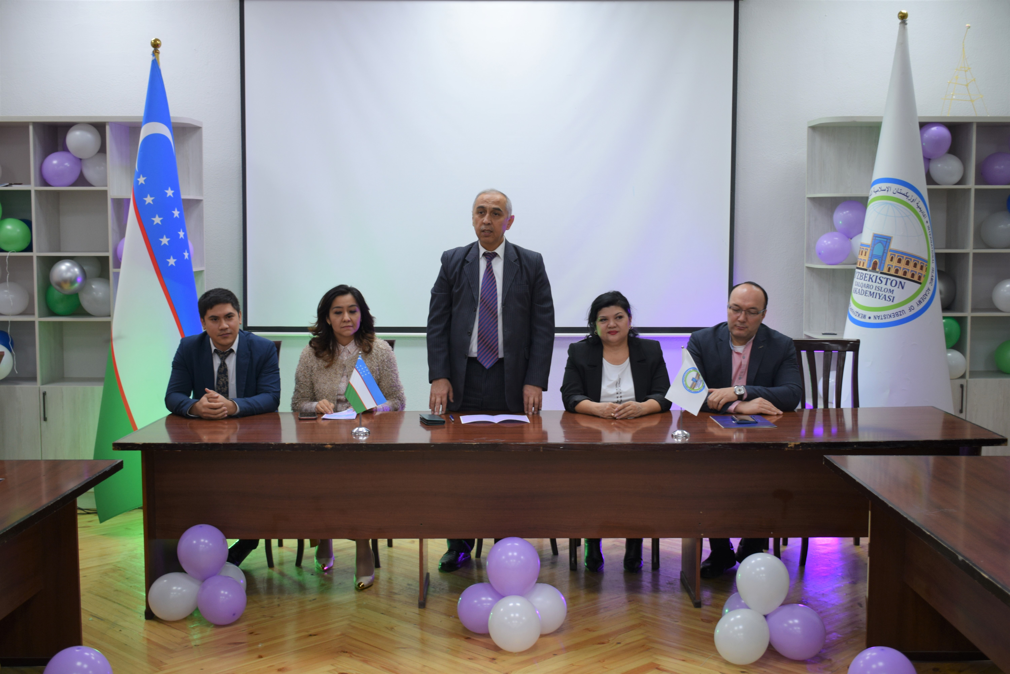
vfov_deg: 29.9
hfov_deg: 43.6
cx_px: 505
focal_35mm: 45
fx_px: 1262
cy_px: 337
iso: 400
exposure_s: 1/100
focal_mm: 30
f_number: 5
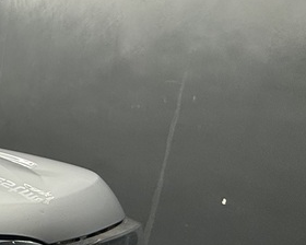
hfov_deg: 23.0
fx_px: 453
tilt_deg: -16.0
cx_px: -228
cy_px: 310
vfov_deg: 26.2
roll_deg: +0.2
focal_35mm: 50
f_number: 2.2
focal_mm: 2.22
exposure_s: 1/100
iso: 160
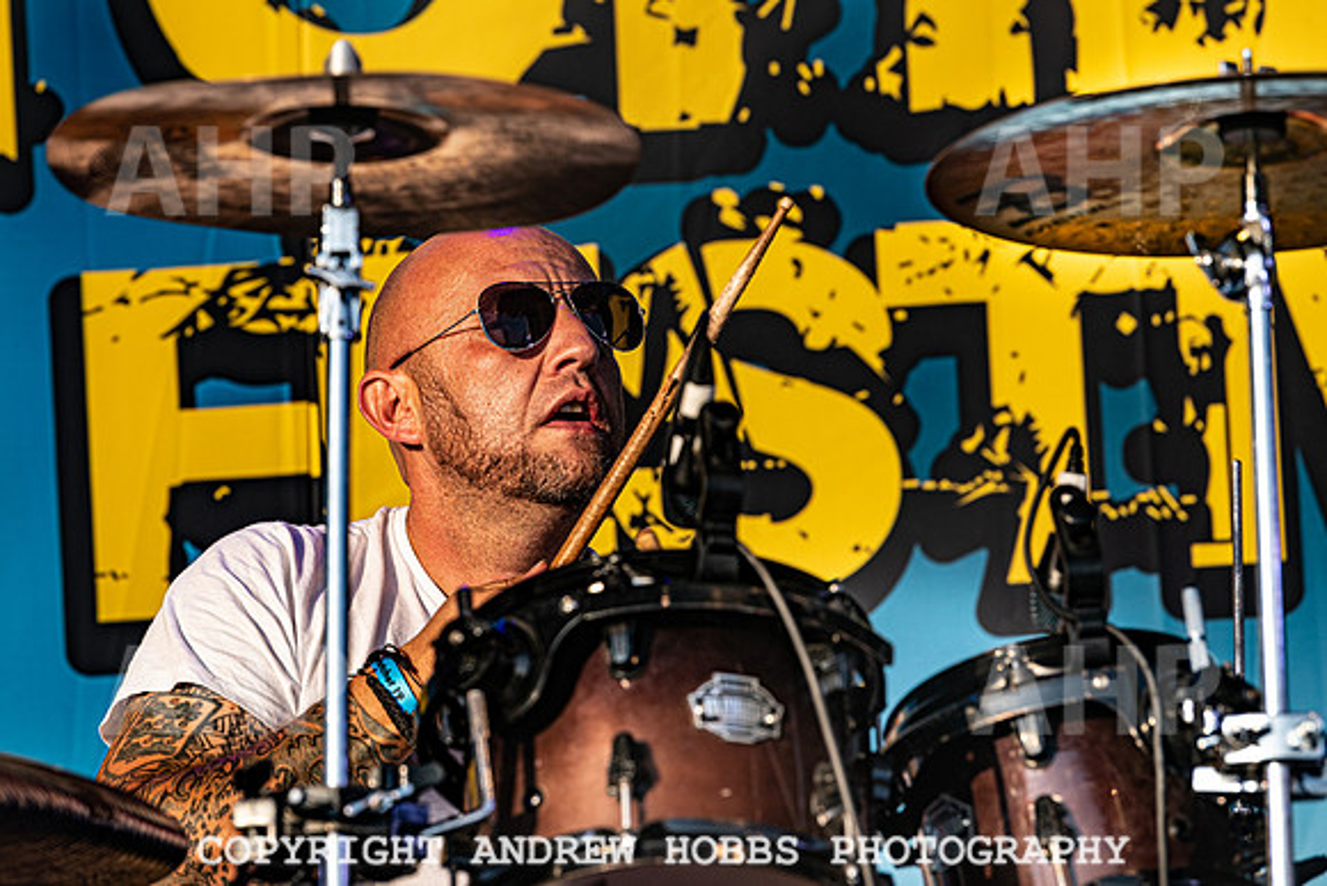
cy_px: 335
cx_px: 501
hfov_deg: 8.9
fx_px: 8488
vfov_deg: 6.0
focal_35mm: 230
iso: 125
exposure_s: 1/1000
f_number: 5
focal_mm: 185
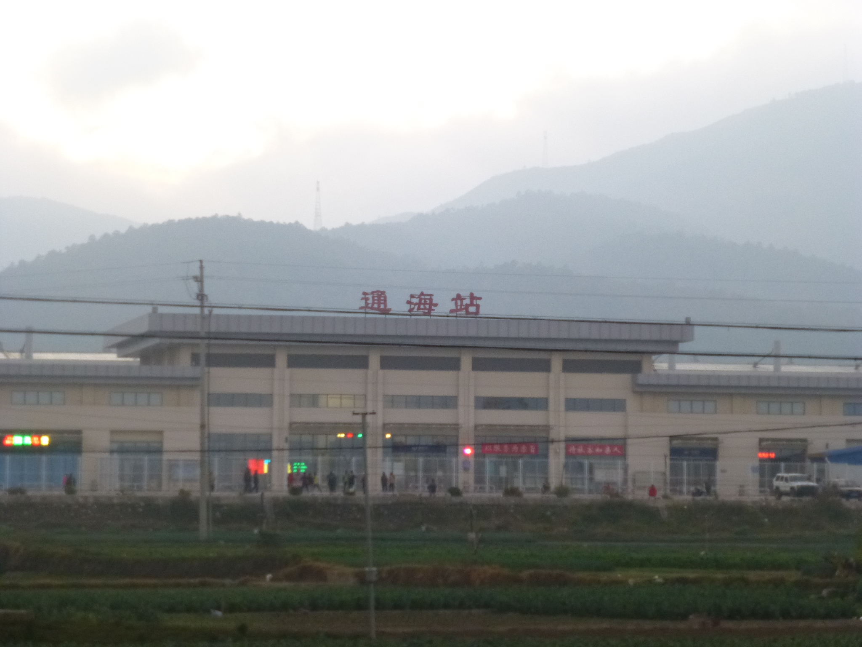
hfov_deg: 13.6
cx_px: 431
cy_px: 324
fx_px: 3611
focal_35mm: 145
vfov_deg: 10.2
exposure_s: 1/10
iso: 400
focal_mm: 25.9
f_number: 5.4
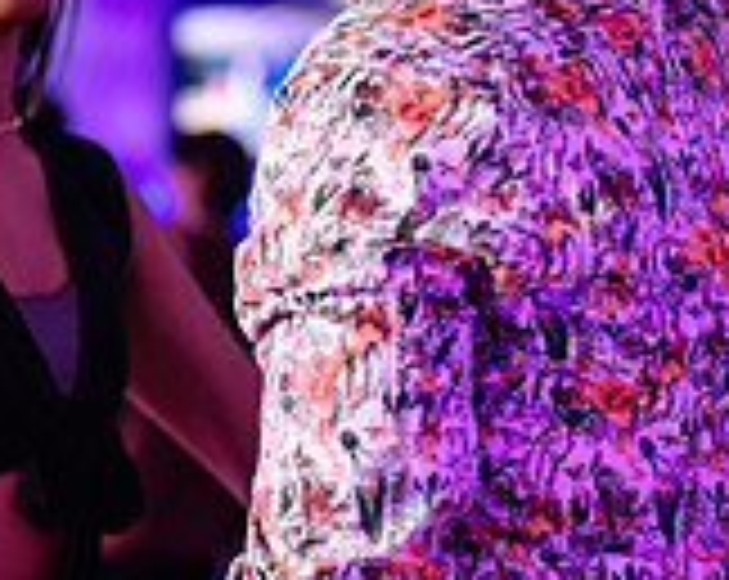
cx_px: 472
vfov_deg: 8.3
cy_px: 407
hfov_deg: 10.4
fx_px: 3984
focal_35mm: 185
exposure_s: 1/200
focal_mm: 55
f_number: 2
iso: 2000
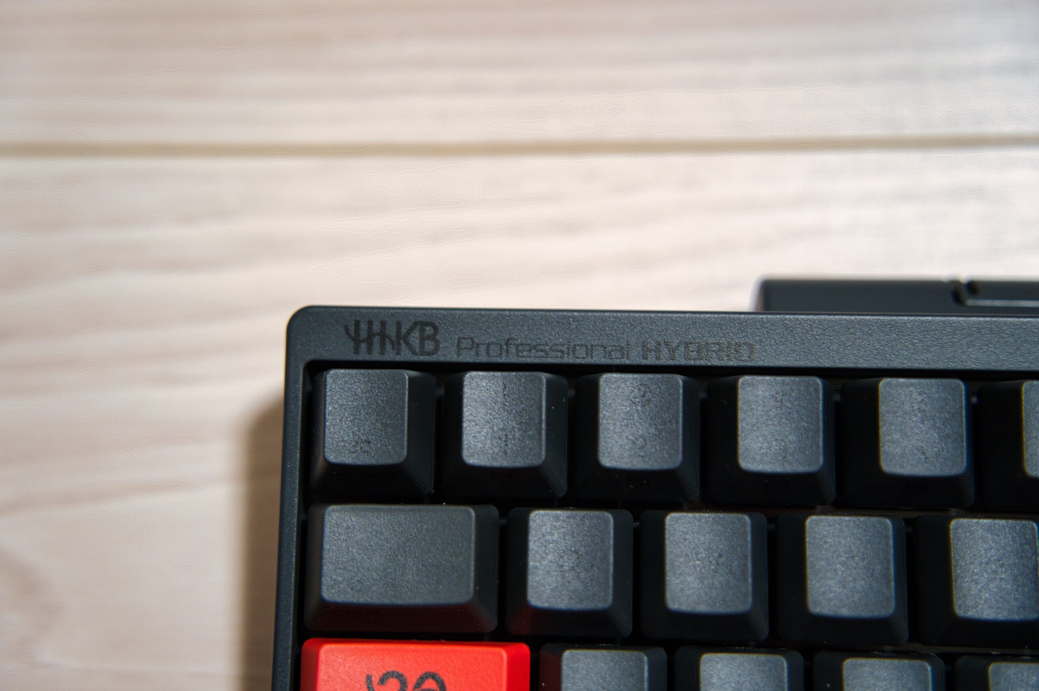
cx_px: 520
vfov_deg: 26.0
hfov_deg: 38.2
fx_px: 1500
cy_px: 346
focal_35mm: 52
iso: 1600
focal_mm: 52
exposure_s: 1/100
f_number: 3.5
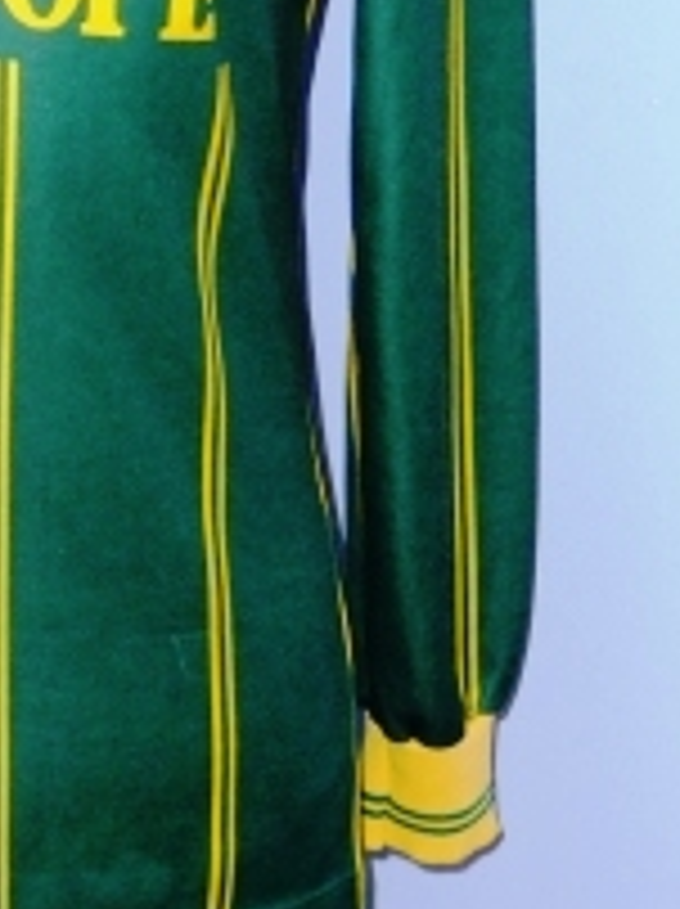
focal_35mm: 122
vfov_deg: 16.0
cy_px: 90
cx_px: -14
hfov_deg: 12.0
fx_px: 3202
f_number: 4.3
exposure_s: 1/30
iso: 160
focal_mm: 9.3
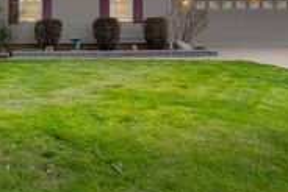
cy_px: 24
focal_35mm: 38
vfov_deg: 33.5
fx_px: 304
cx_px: 38
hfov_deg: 46.5
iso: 400
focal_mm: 14
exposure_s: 1/100
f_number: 10
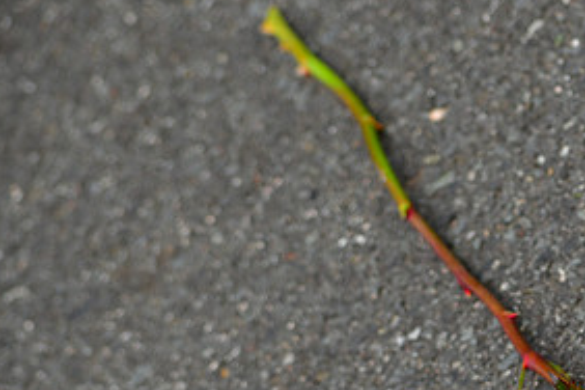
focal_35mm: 309
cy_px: 318
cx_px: 541
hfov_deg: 6.7
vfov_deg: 4.4
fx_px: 5021
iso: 200
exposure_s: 1/1000
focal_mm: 100
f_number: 5
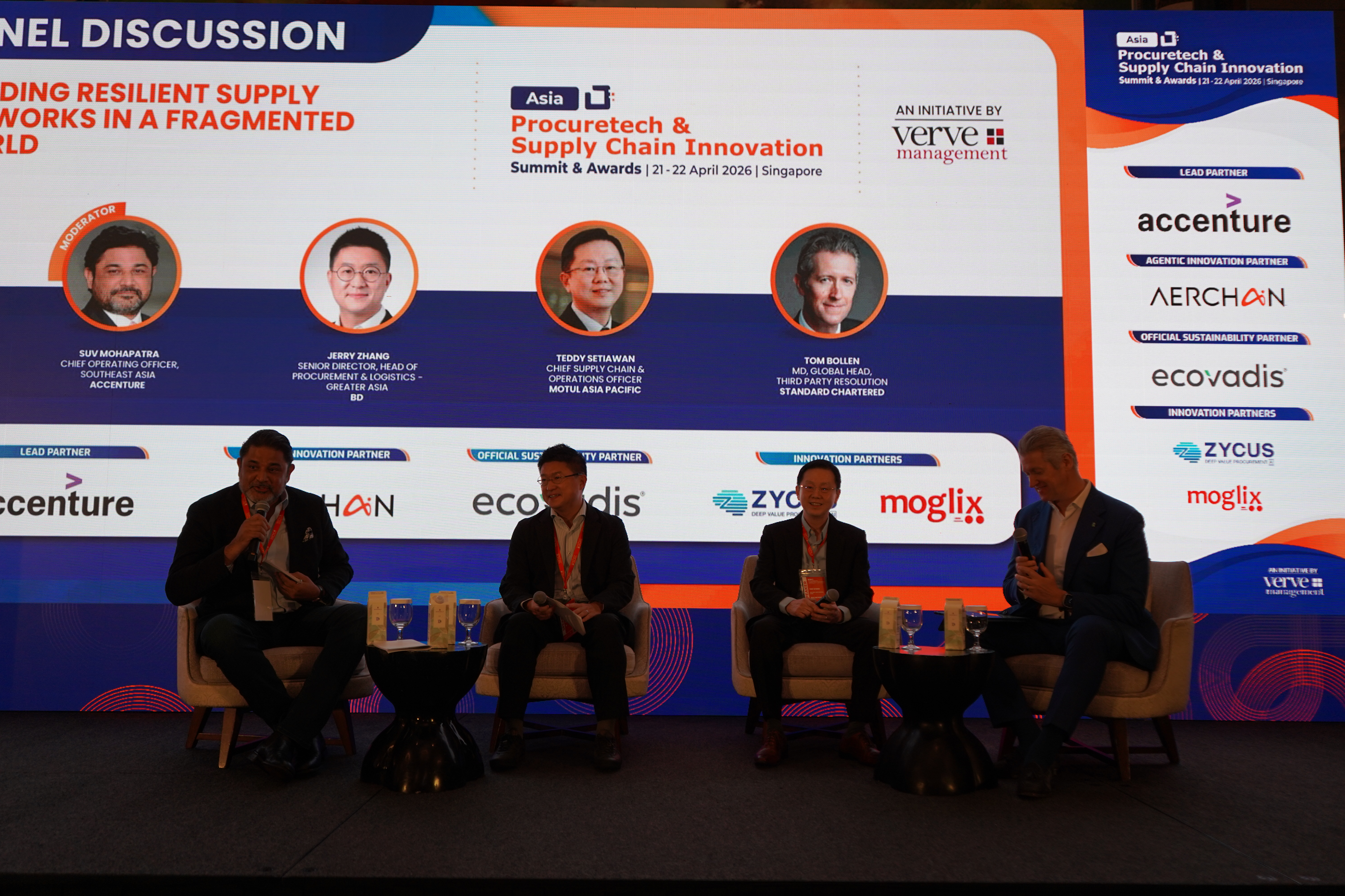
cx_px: 672
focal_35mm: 30
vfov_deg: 43.6
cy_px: 448
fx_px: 1121
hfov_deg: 61.9
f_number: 4
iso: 320
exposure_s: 1/160
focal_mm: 30
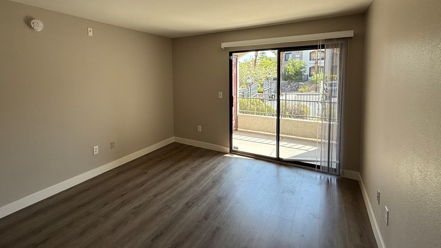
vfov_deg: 59.9
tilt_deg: -3.0
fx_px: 210
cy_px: 88
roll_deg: +0.4
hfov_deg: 92.1
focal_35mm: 18
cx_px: 191
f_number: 2.2
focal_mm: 2.22
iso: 64
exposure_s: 1/195
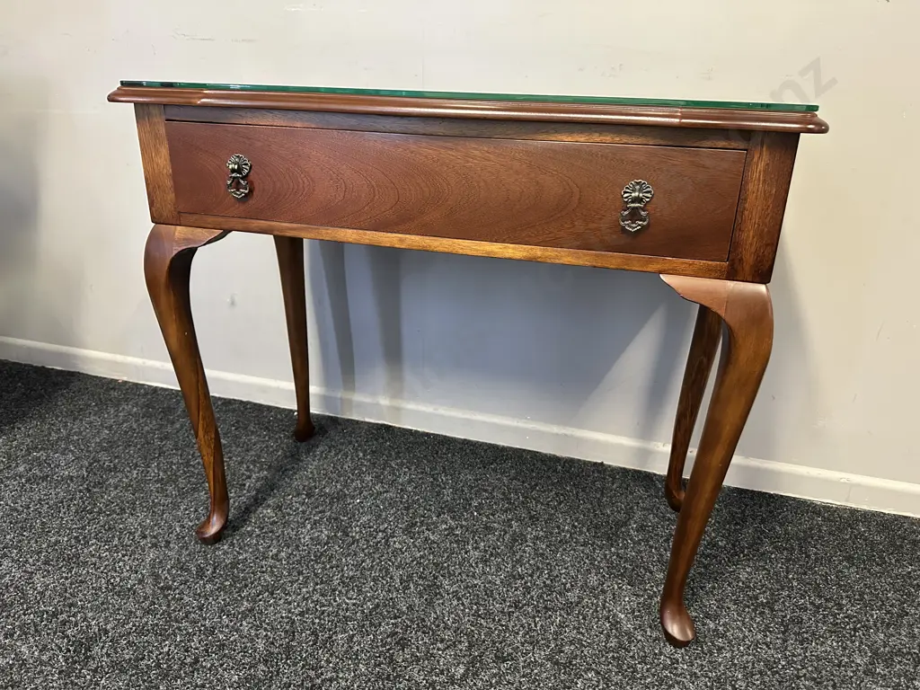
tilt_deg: -23.8
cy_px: 345
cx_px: 460
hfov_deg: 71.6
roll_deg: -2.1
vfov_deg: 56.8
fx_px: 638
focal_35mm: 24
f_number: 1.78
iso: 640
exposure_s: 1/50
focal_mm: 6.86
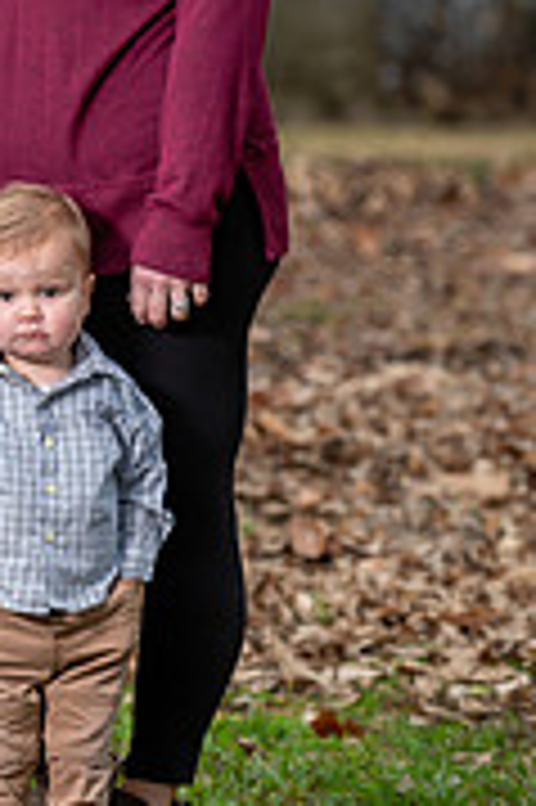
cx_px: -50
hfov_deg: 3.6
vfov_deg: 5.5
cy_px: 36
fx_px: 8435
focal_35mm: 377
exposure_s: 1/125
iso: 200
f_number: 4
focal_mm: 150
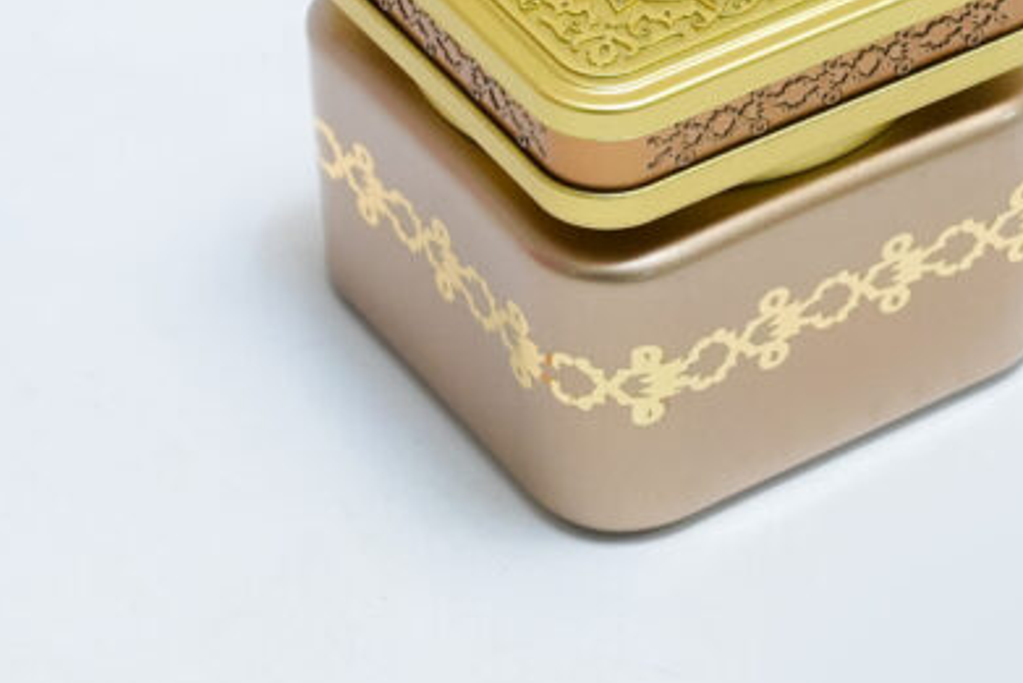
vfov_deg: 9.0
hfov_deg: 13.5
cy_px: 98
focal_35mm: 152
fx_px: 4321
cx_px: 759
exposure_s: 1/125
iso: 2500
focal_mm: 57
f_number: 10
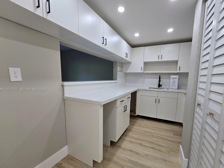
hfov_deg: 101.9
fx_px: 91
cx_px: 120
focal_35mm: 14
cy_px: 90
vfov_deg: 85.5
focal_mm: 2.2
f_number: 2.2
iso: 50
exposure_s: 1/60
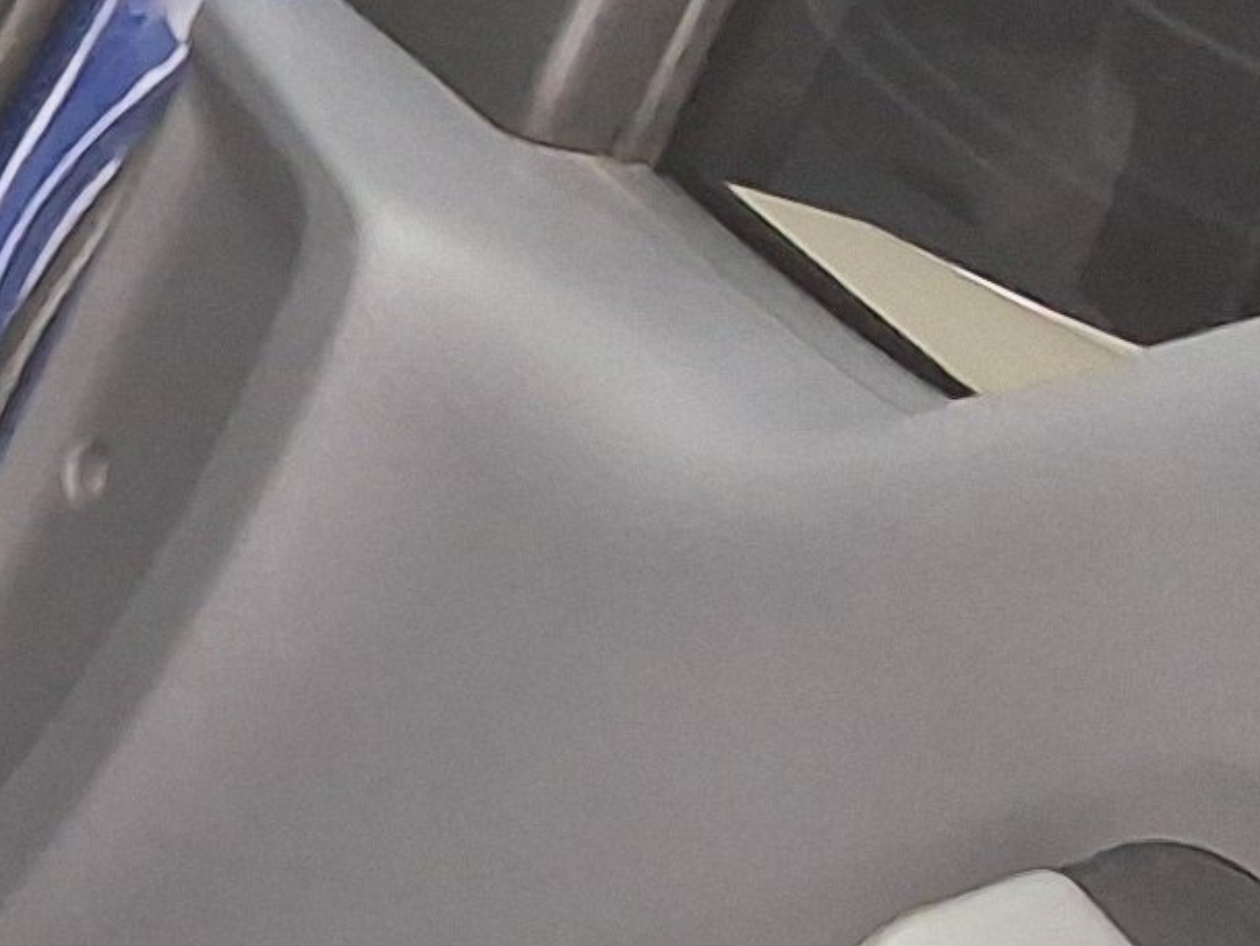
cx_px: -1175
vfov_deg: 9.9
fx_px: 5461
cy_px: 373
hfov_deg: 11.9
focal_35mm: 150
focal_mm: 2.91
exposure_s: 1/40
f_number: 1.9
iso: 200
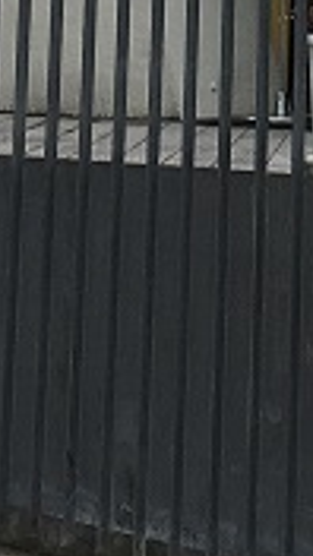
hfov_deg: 6.6
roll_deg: -2.0
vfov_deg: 11.0
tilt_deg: +12.1
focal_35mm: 181
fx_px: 2671
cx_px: 417
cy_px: -509
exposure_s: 1/1202
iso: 25
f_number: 2.2
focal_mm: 4.15
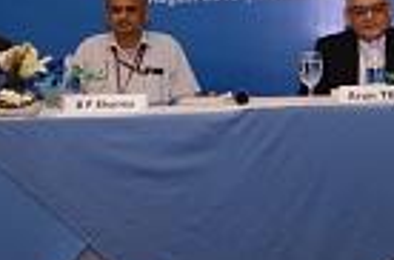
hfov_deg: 22.2
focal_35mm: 91
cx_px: 286
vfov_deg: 14.7
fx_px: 997
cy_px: 34
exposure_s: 1/100
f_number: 5.6
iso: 1000
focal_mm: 21
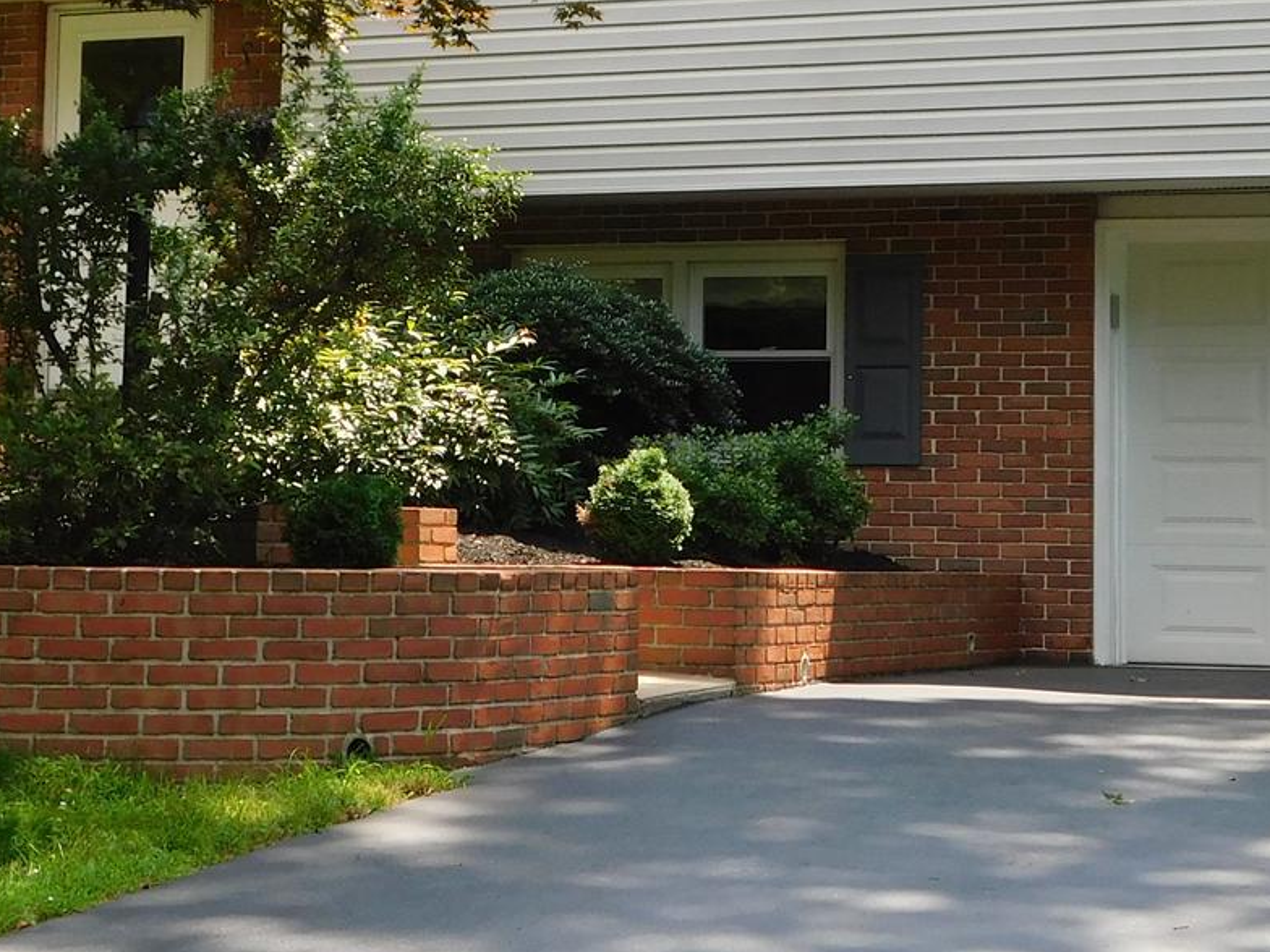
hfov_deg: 20.9
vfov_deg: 15.6
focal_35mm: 94
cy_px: 176
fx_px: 3449
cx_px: 604
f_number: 3.5
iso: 125
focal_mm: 6.3
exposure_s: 1/320
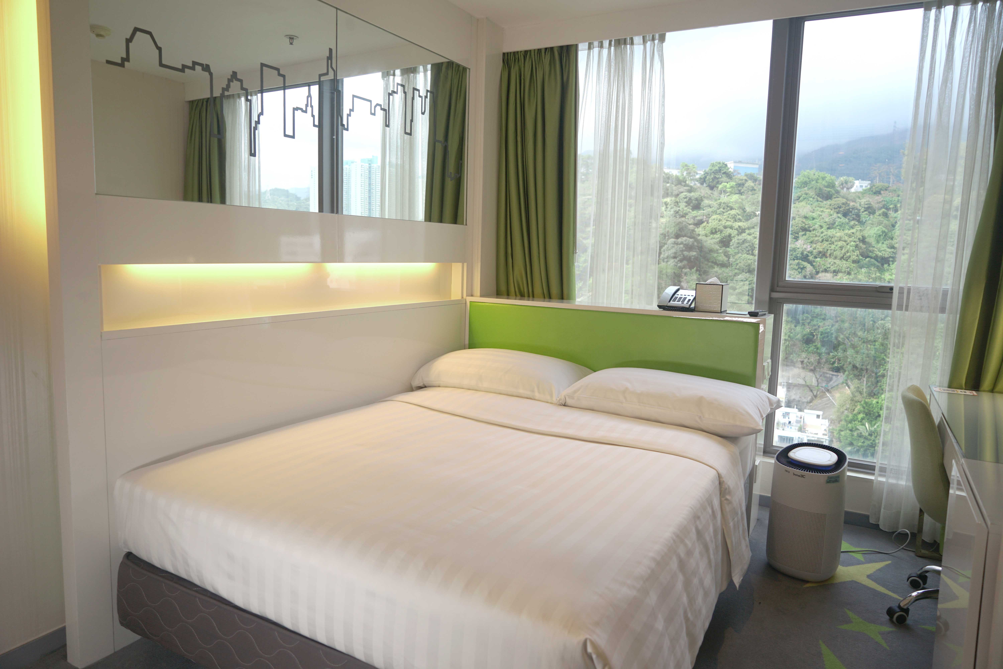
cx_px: 502
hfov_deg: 73.7
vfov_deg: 53.1
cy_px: 334
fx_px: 669
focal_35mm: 24
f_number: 4
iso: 125
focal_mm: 24
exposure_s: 1/160
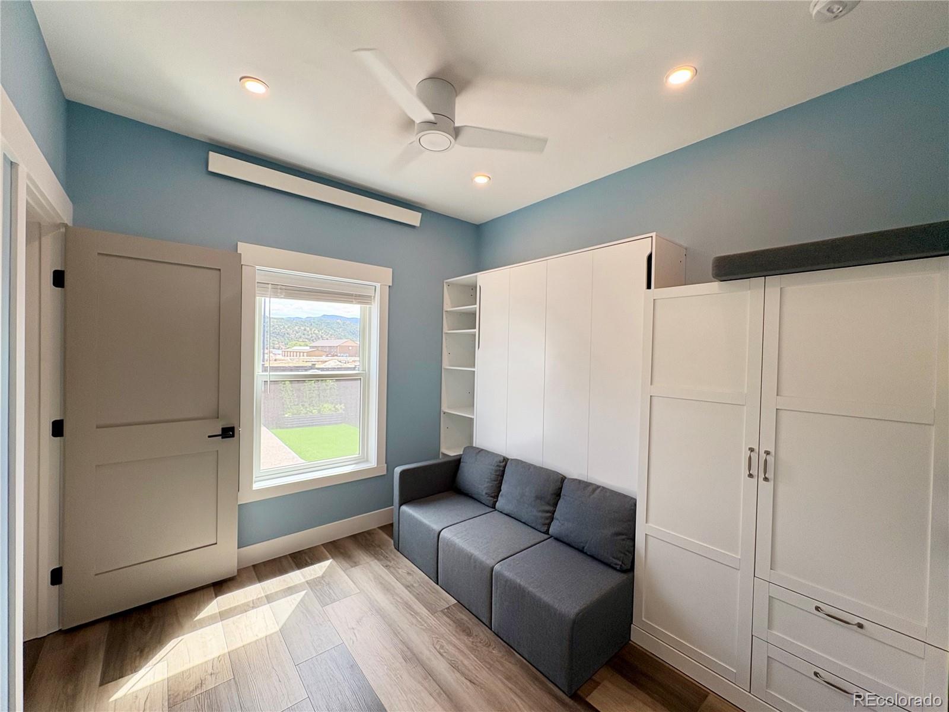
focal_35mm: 14
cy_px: 356
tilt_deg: +0.0
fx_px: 384
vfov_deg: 85.7
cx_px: 474
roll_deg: -0.9
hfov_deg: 102.1
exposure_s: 1/133
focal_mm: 2.22
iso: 80
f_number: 2.2
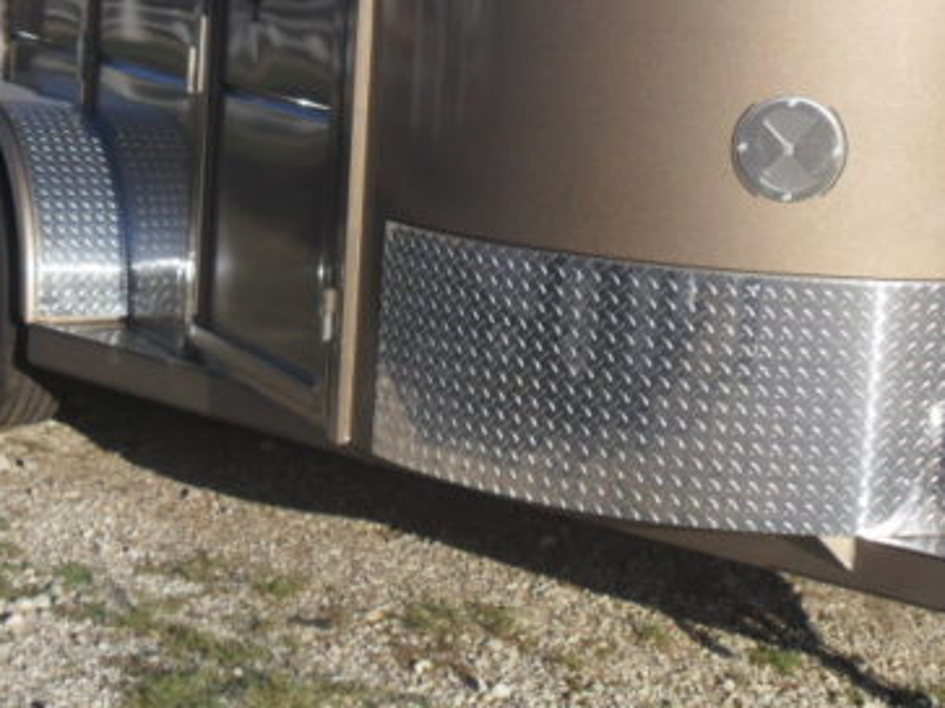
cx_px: 469
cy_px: 146
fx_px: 2019
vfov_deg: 19.7
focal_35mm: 74
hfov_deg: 26.3
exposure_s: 1/180
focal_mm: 6.3
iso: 80
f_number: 7.6
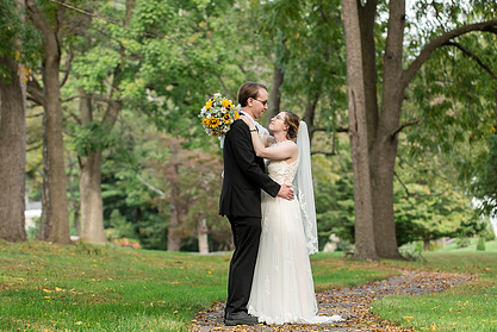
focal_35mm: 158
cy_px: 205
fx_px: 2184
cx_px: 302
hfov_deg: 13.0
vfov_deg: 8.7
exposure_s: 1/400
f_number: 4
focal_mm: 110
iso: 400
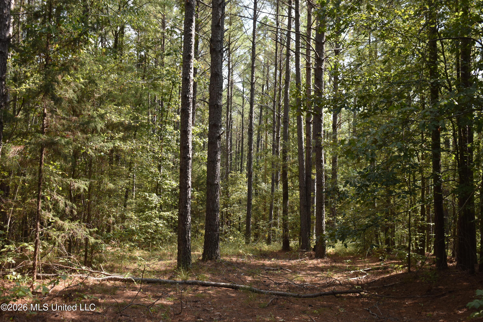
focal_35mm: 45
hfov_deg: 43.6
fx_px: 604
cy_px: 161
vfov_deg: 29.9
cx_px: 242
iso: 250
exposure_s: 1/250
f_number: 5.6
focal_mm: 30
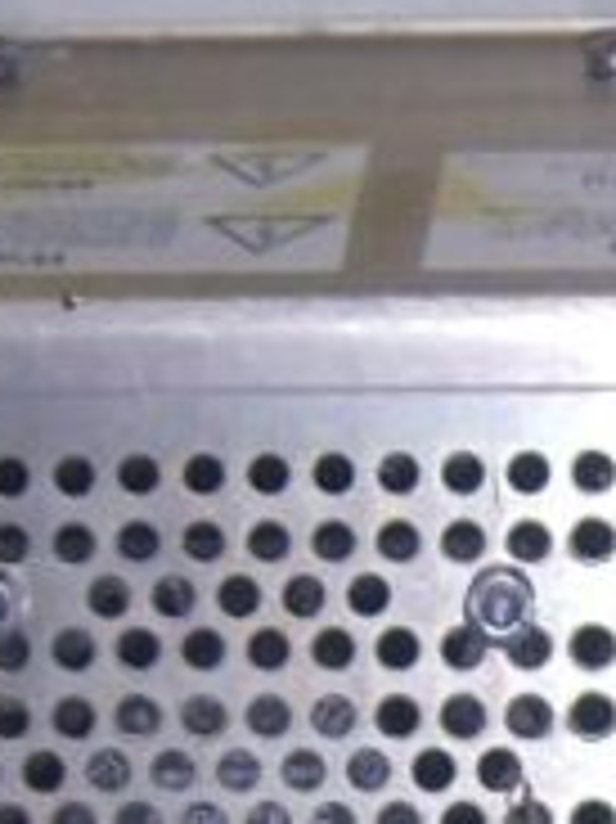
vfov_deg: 11.3
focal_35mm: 166
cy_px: 1340
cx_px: 850
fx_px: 3943
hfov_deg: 8.8
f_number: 2.7
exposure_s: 1/60
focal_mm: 6.2
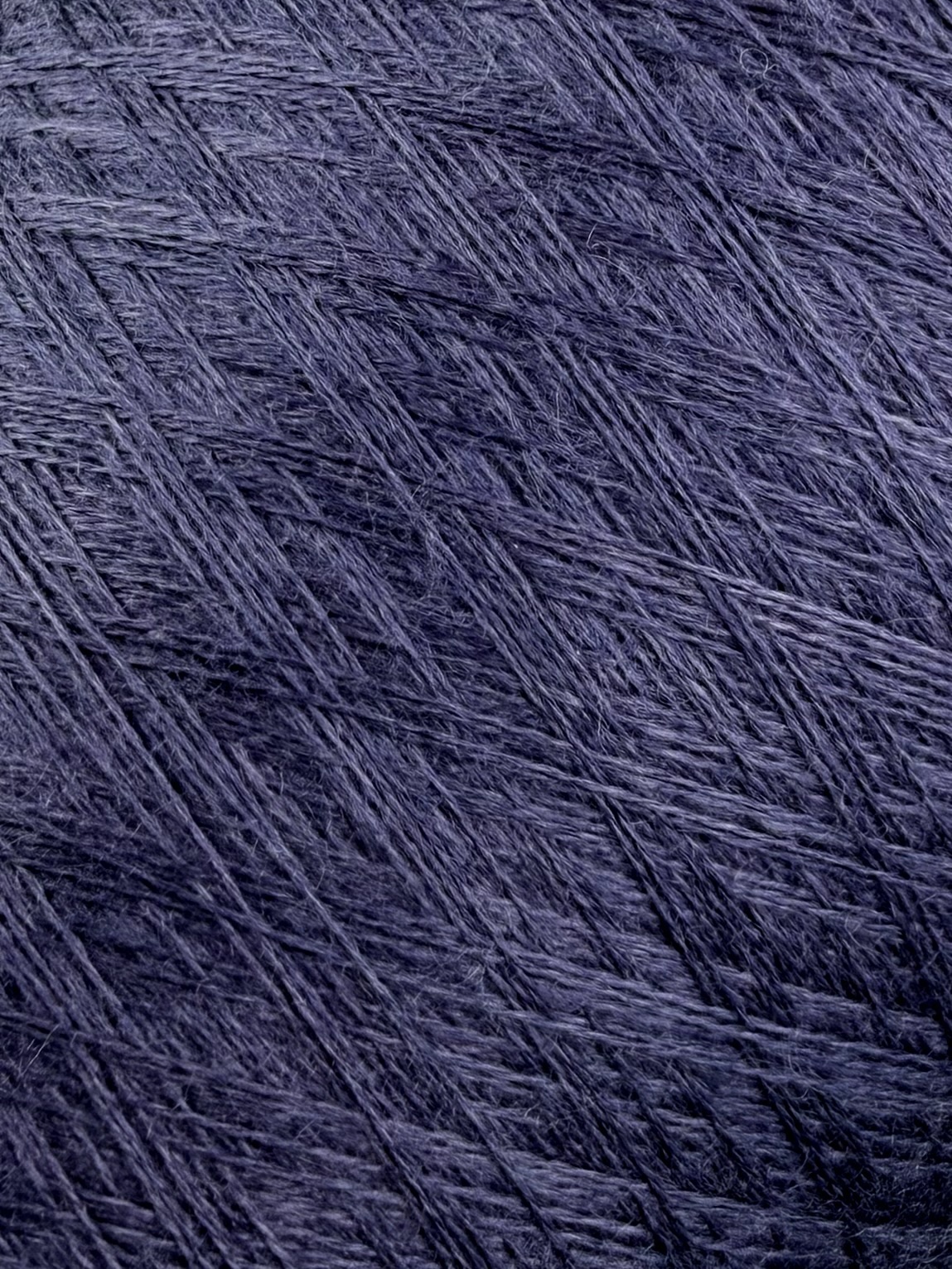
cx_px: 476
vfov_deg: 71.6
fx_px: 880
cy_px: 634
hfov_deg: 56.8
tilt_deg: -58.9
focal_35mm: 24
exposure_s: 1/121
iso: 50
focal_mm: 2.22
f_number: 2.2
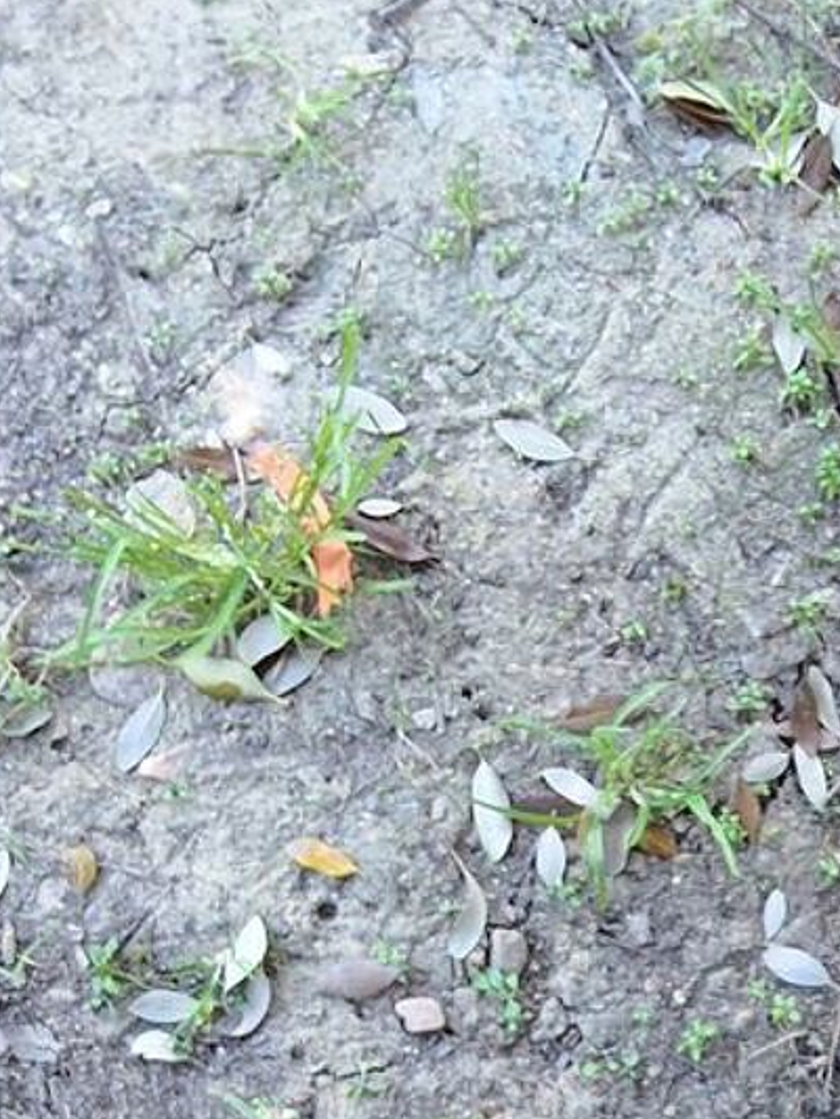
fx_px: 2264
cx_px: 991
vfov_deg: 25.4
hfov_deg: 19.8
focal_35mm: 70
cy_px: 1288
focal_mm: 2.91
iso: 64
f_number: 1.9
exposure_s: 1/50
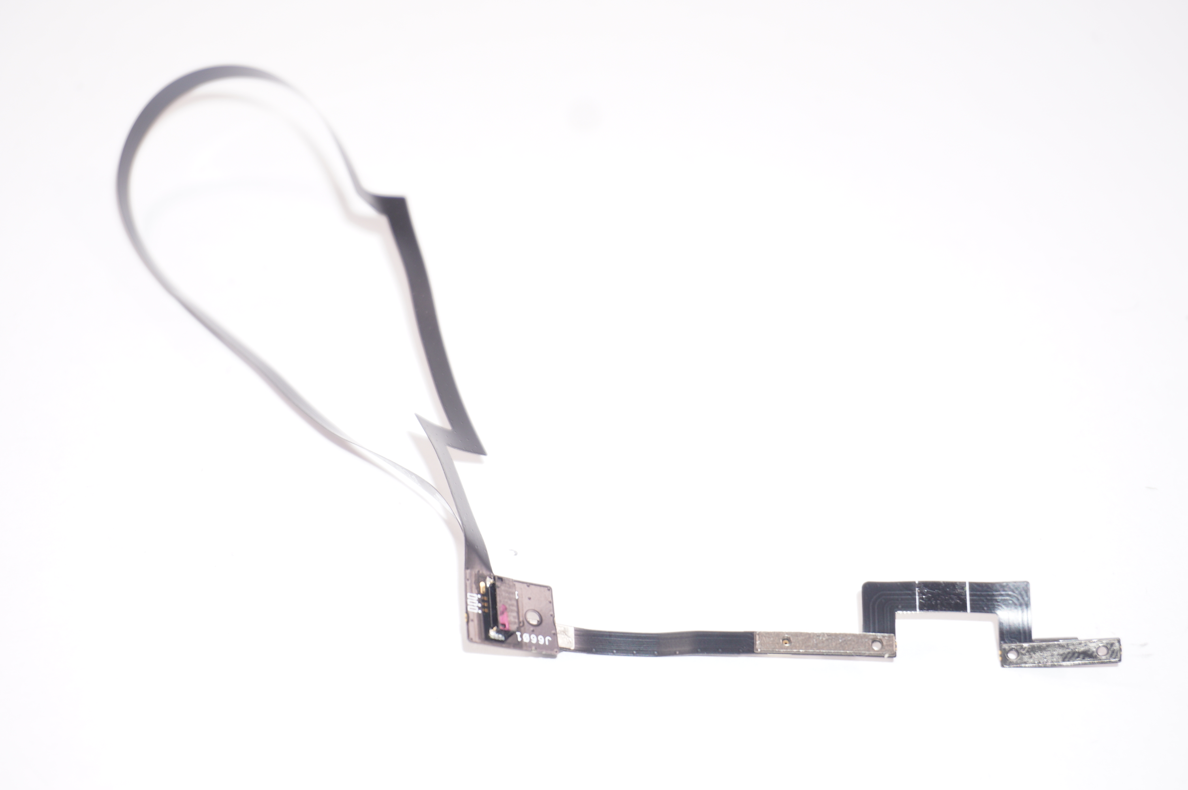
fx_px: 2127
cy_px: 395
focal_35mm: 64
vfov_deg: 21.0
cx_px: 594
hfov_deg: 31.2
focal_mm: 43
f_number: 5.6
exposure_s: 1/80
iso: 160
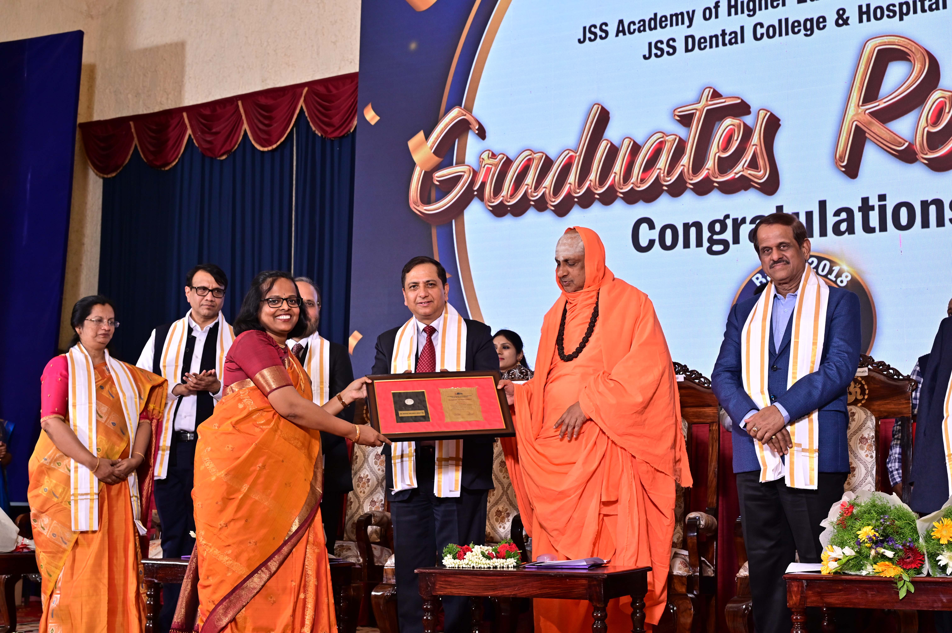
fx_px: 1216
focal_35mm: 46
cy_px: 316
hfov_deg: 42.8
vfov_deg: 29.2
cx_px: 476
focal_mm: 46
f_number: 7.1
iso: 640
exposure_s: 1/160
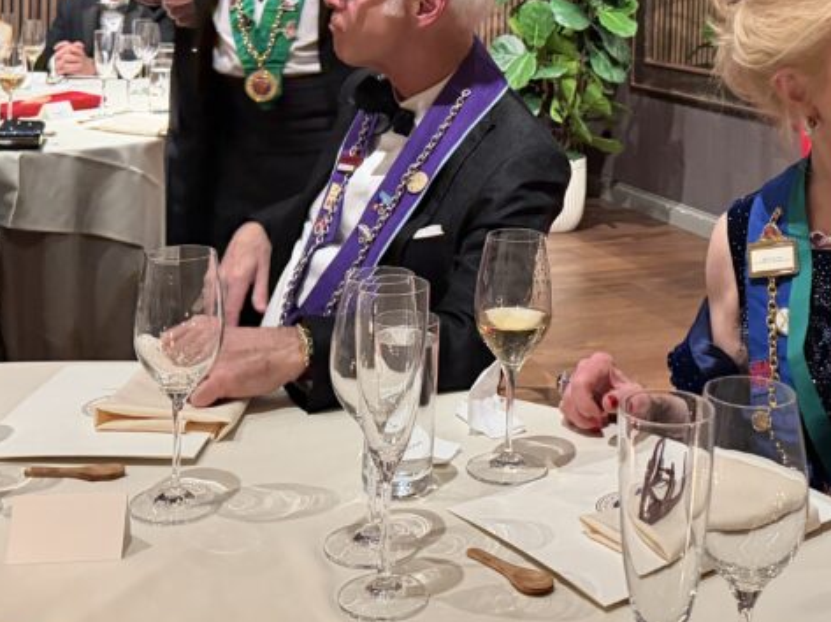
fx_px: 1247
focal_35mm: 52
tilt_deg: -1.3
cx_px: 552
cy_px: -11
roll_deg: -1.7
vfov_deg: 26.4
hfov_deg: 36.5
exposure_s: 1/30
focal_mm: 6.76
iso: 800
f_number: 1.78
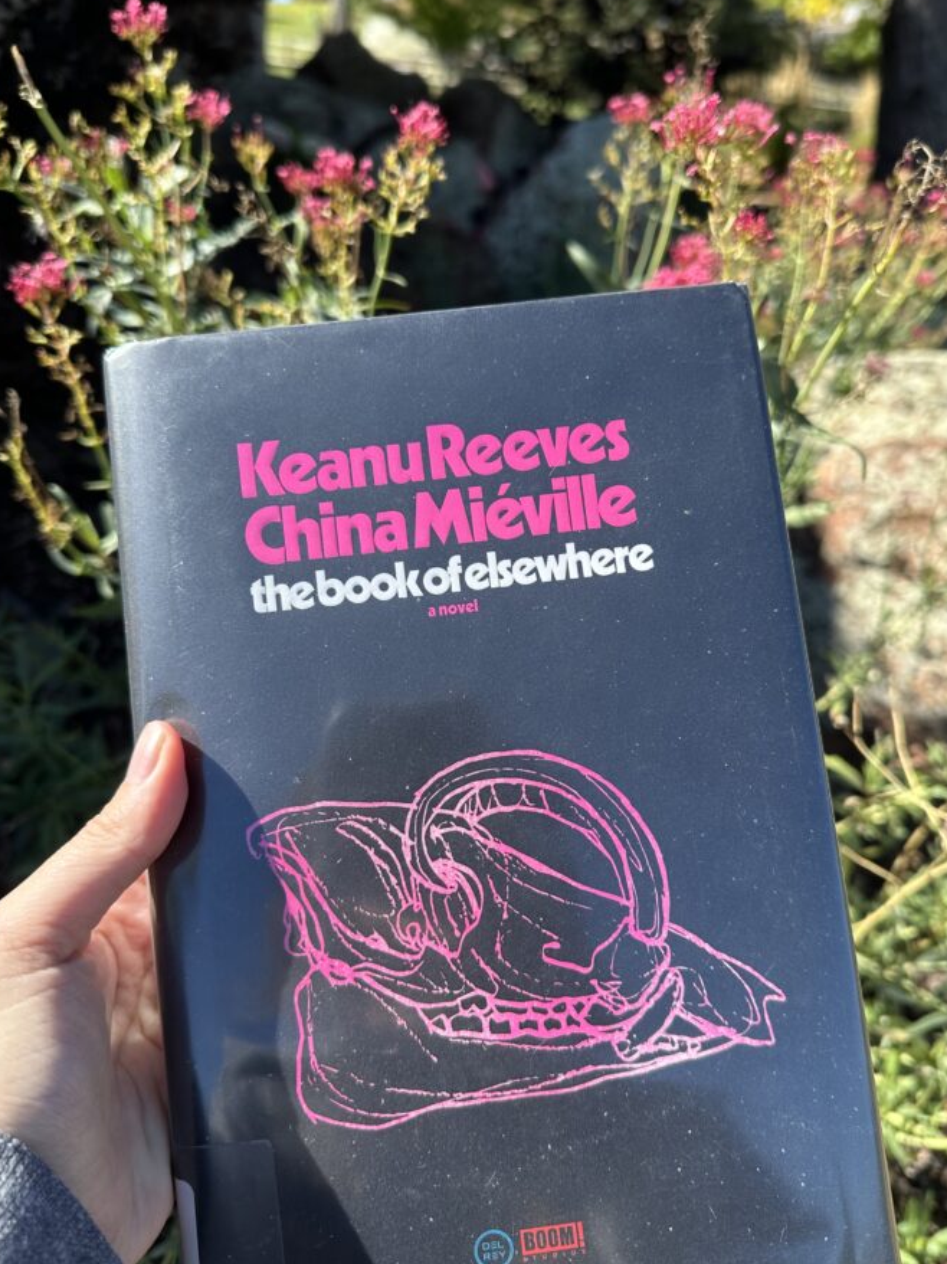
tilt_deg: -23.3
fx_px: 1022
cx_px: 491
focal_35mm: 28
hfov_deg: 49.7
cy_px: 622
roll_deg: -5.1
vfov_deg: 63.5
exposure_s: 1/1453
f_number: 1.78
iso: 80
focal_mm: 6.86
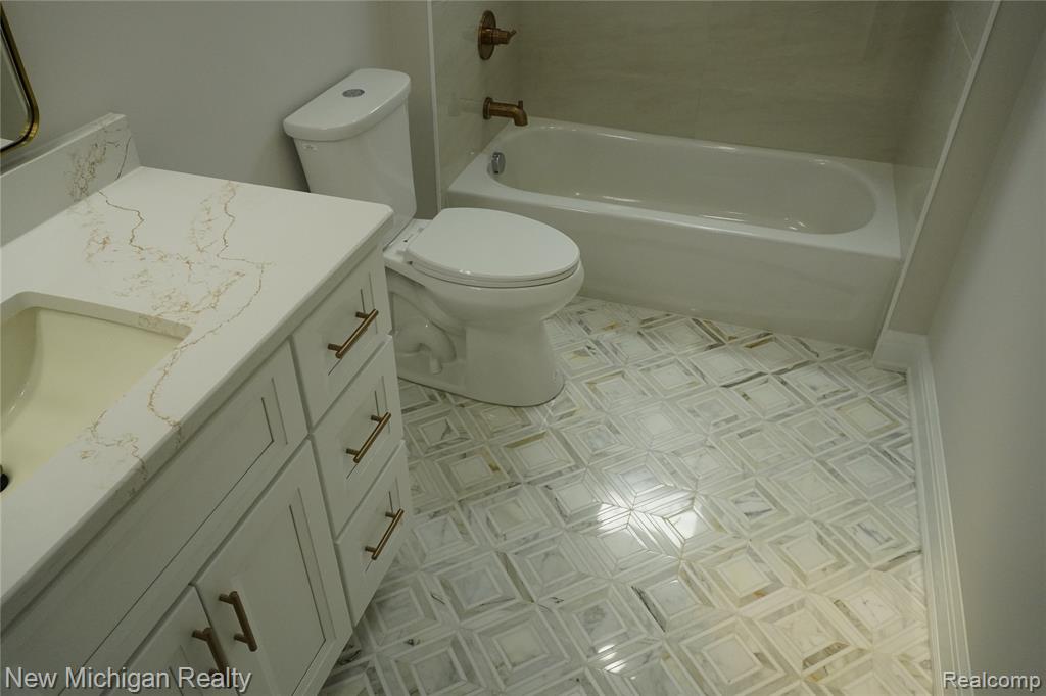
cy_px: 348
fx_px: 784
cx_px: 523
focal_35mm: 27
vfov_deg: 47.9
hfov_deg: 67.4
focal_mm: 18
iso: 1600
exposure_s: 1/640
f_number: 5.6
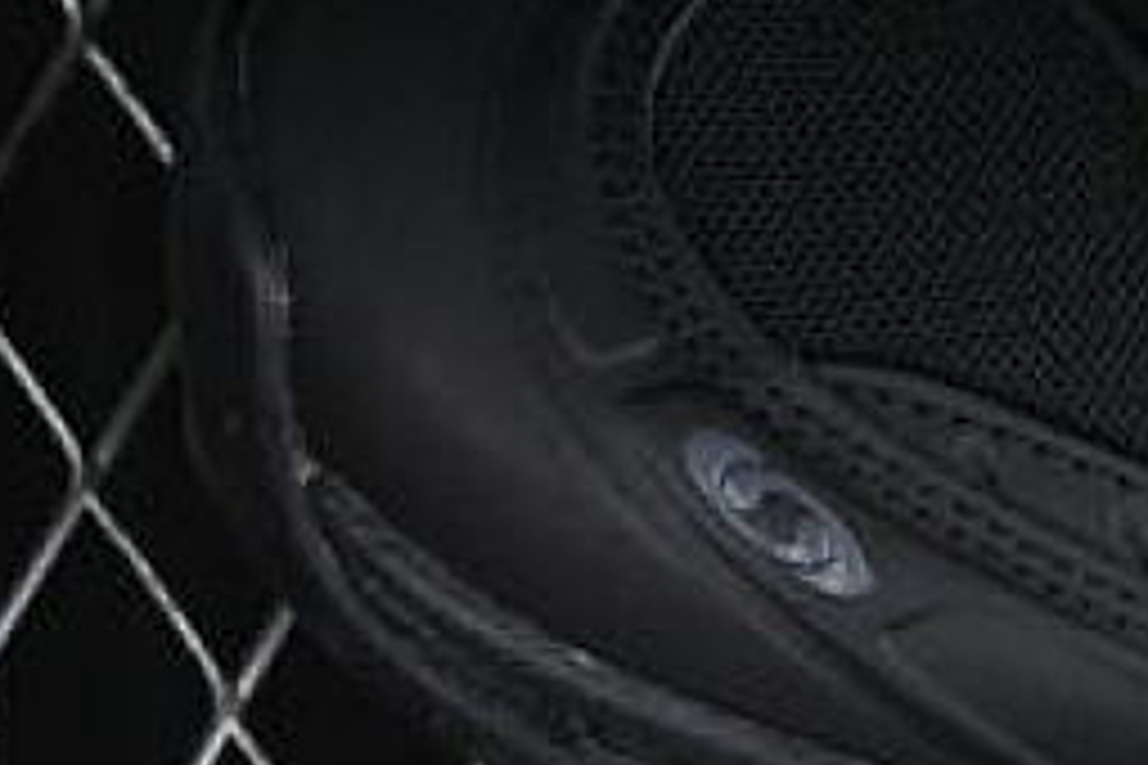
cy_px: -522
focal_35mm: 318
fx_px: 10140
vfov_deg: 4.3
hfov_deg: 6.4
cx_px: 2008
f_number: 6.3
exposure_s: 1/50
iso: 160
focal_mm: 50
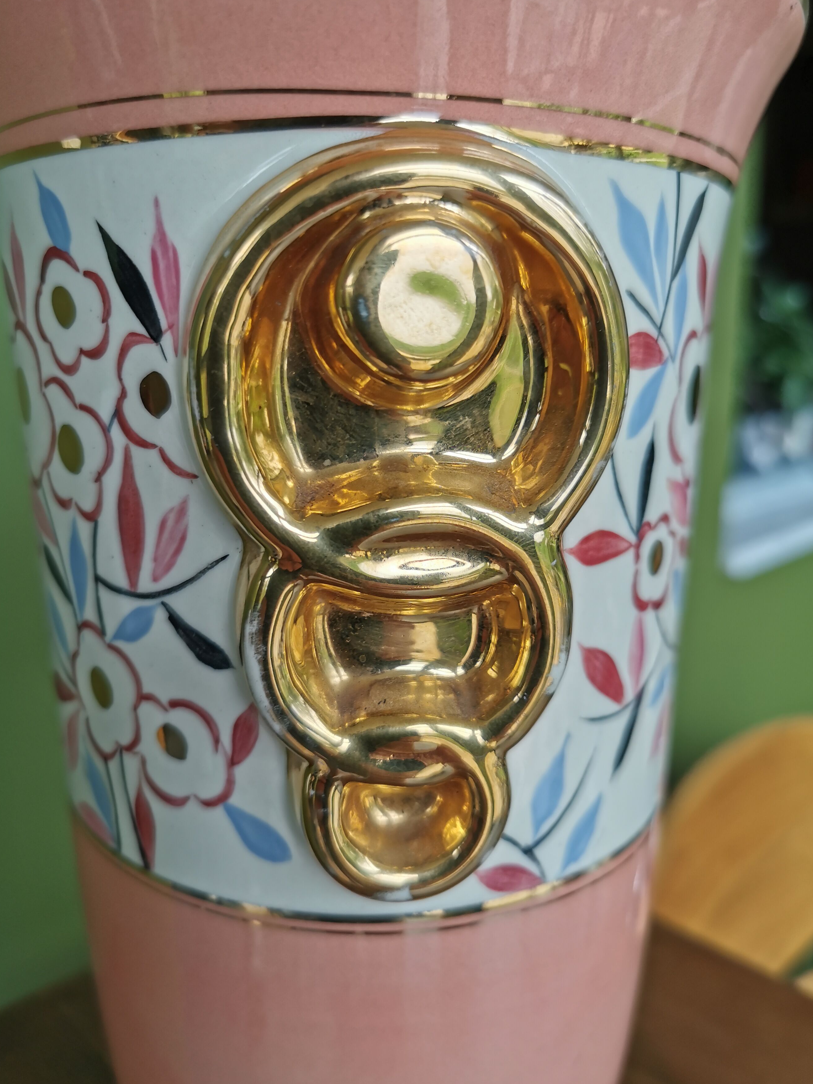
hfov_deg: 49.7
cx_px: 418
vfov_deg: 63.4
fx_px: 877
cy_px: 534
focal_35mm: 28
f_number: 1.6
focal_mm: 5.56
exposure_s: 1/268
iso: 50
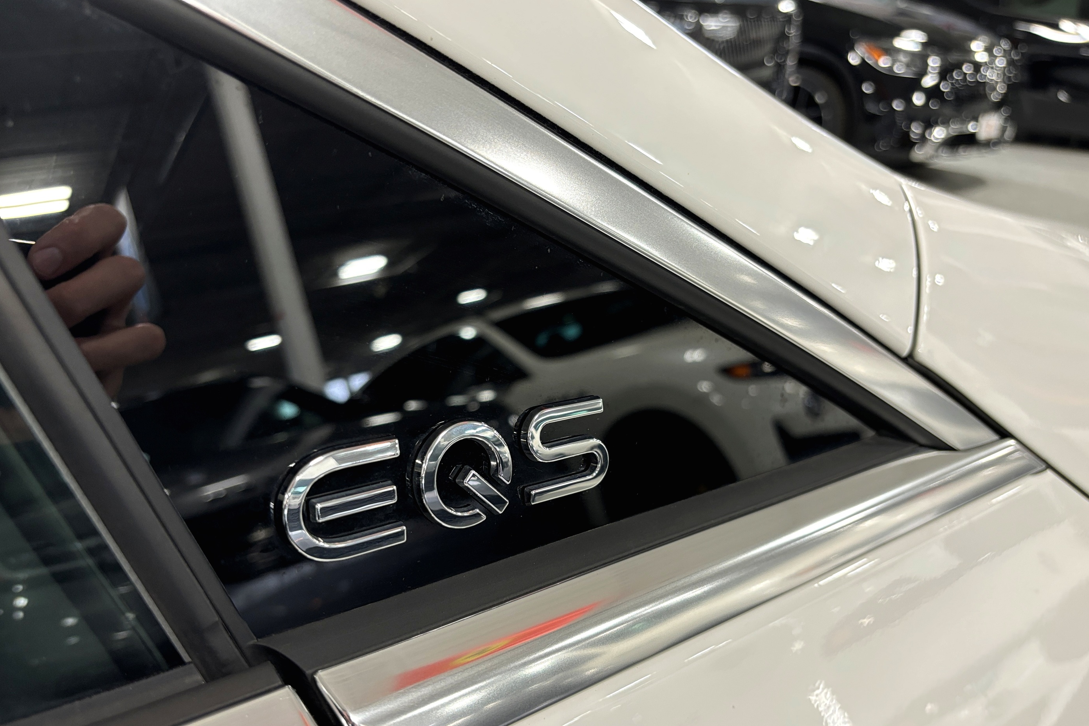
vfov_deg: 46.3
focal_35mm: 28
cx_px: 541
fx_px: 847
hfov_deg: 65.5
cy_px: 399
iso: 200
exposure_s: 1/60
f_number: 1.6
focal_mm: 5.96
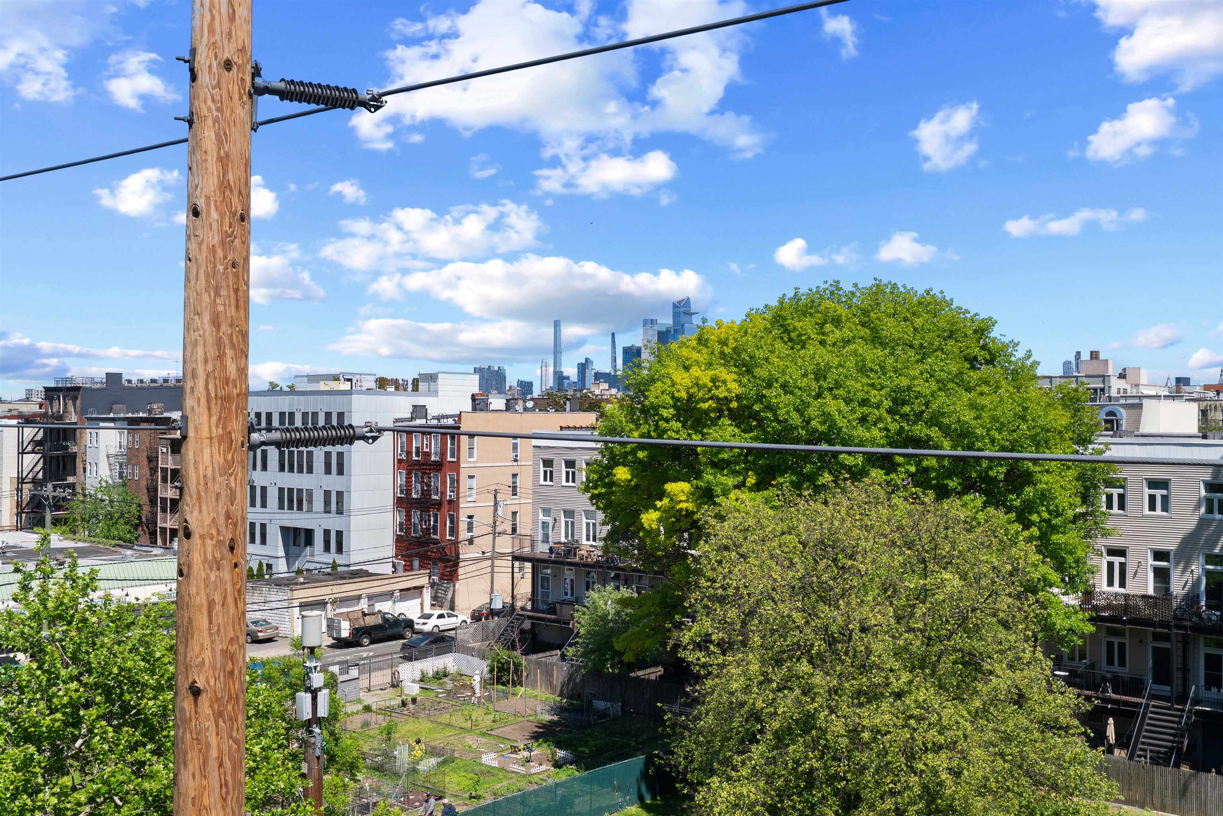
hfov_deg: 54.4
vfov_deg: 37.9
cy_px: 408
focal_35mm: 35
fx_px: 1189
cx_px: 612
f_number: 8
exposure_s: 1/60
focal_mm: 35
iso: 100
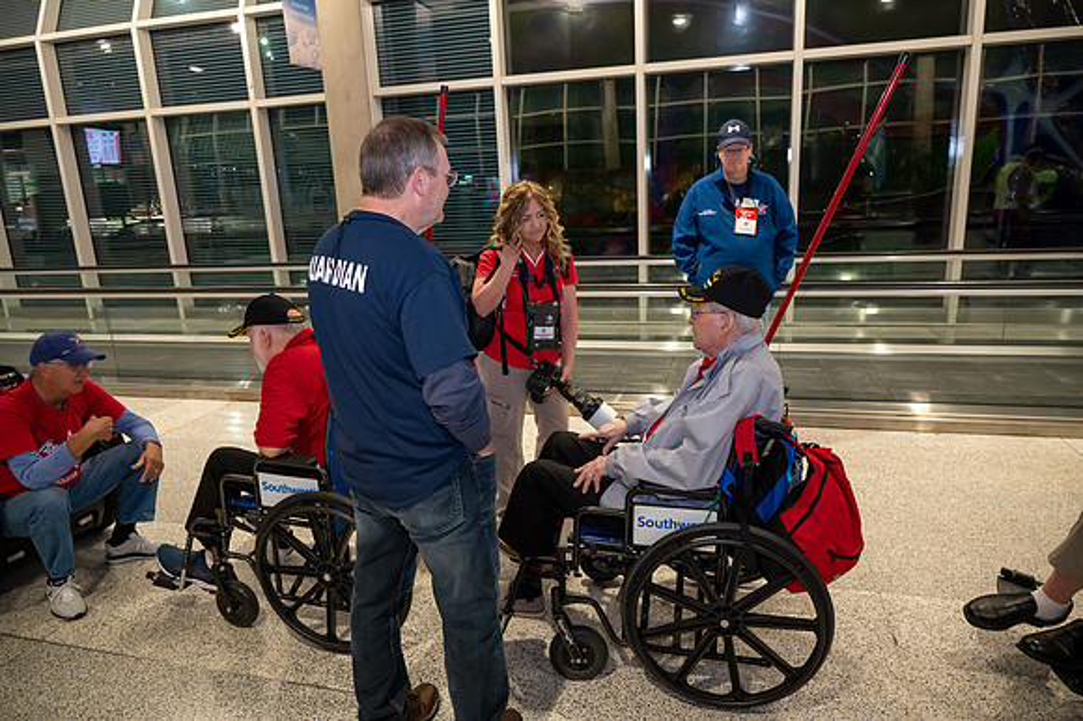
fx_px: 722
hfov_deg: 73.8
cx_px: 542
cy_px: 360
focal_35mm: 24
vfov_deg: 53.1
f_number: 5
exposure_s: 1/100
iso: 4500
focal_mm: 24
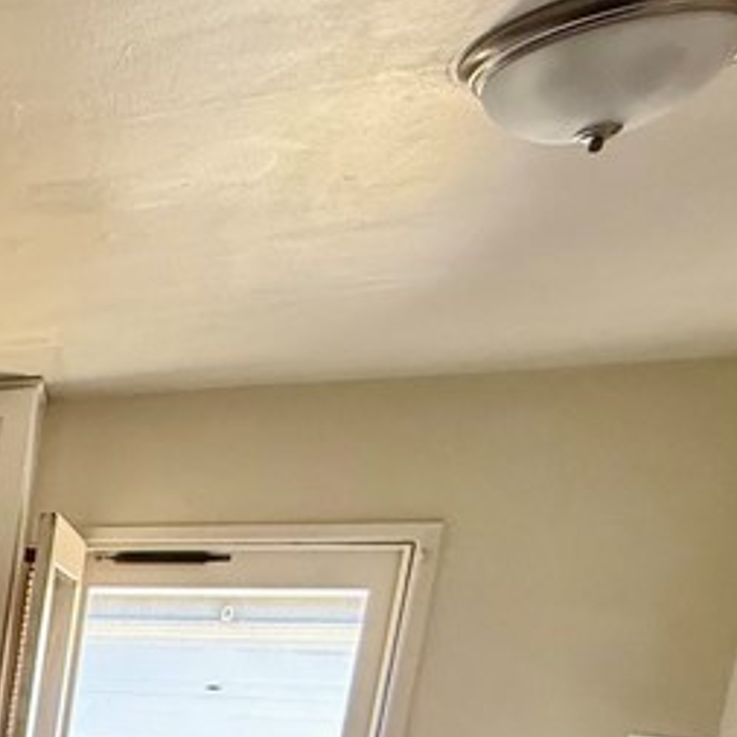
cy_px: 862
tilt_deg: -9.4
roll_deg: -2.2
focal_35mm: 50
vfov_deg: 29.7
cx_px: -635
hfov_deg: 20.9
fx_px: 1204
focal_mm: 2.22
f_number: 2.2
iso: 250
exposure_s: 1/60
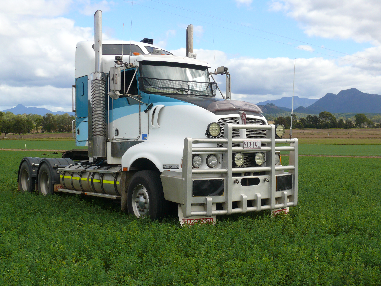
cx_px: 190
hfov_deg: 40.4
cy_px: 143
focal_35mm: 47
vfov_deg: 30.9
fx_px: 517
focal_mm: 9.9
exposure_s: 1/320
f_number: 5.6
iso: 100
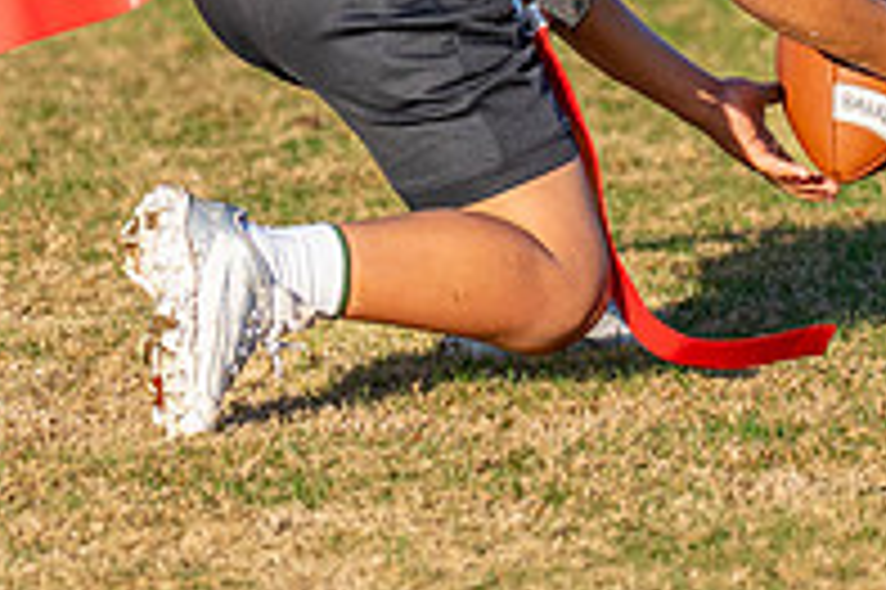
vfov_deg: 1.6
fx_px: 21590
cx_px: 566
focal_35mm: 878
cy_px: -344
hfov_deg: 2.4
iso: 200
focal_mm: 151
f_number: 2.8
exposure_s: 1/2000
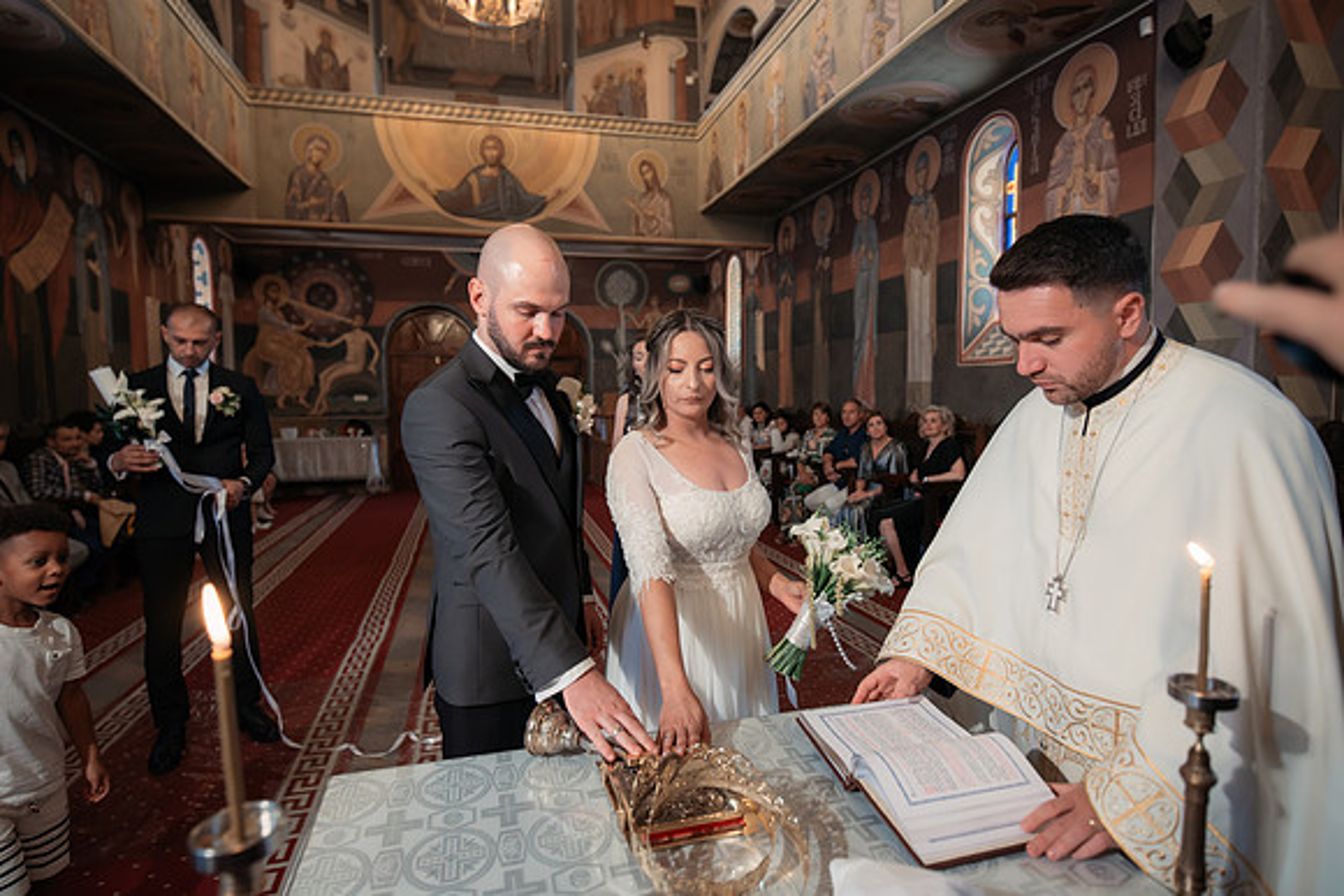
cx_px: 672
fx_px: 709
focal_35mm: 19
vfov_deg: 64.6
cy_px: 448
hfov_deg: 86.9
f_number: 2.8
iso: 4000
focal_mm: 19
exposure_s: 1/200
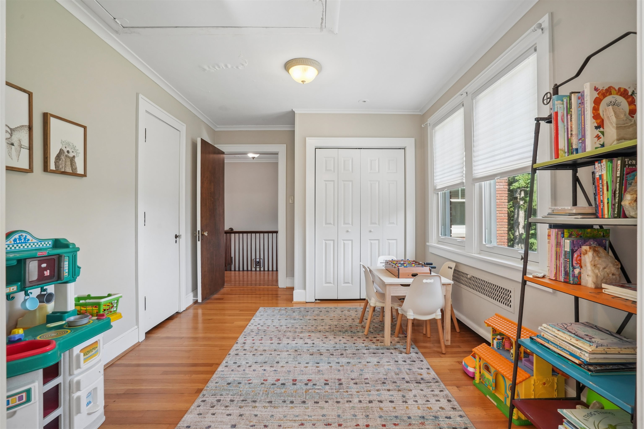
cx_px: 322
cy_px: 214
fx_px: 286
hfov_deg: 96.7
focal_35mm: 16
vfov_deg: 73.7
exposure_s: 1/20
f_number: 10
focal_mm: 16
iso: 800
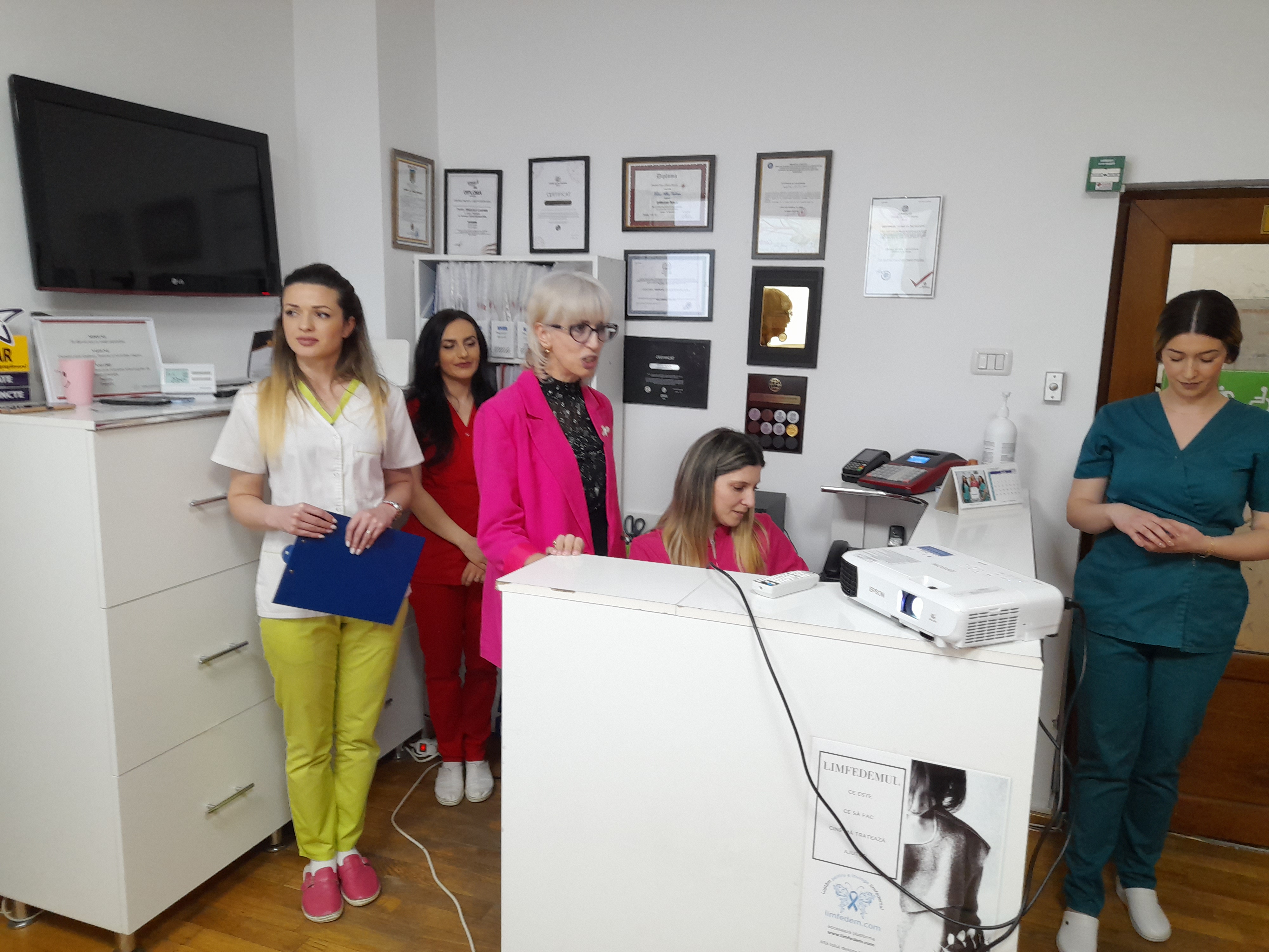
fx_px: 916
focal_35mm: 25
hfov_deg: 69.4
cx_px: 634
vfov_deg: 54.9
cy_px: 476
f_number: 2
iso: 160
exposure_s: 1/50
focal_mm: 4.6
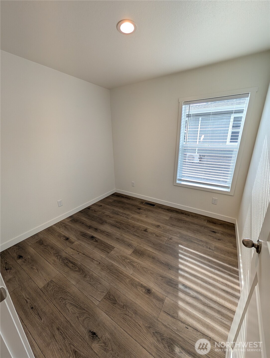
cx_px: 135
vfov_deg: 110.4
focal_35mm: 12
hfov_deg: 94.7
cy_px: 179
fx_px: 124
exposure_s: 1/164
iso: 43
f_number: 1.7
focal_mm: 2.02
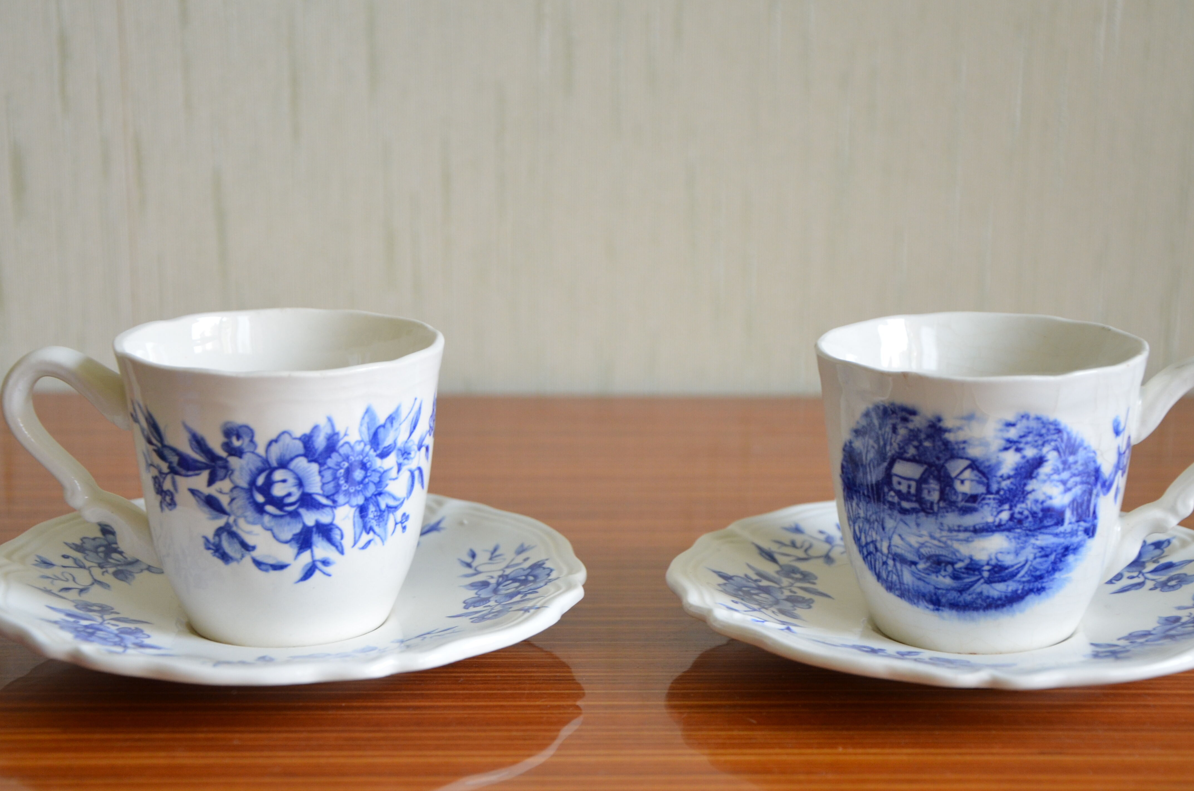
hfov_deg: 24.5
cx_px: 625
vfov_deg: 16.4
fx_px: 2747
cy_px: 434
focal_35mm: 83
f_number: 5.6
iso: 720
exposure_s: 1/60
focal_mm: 48
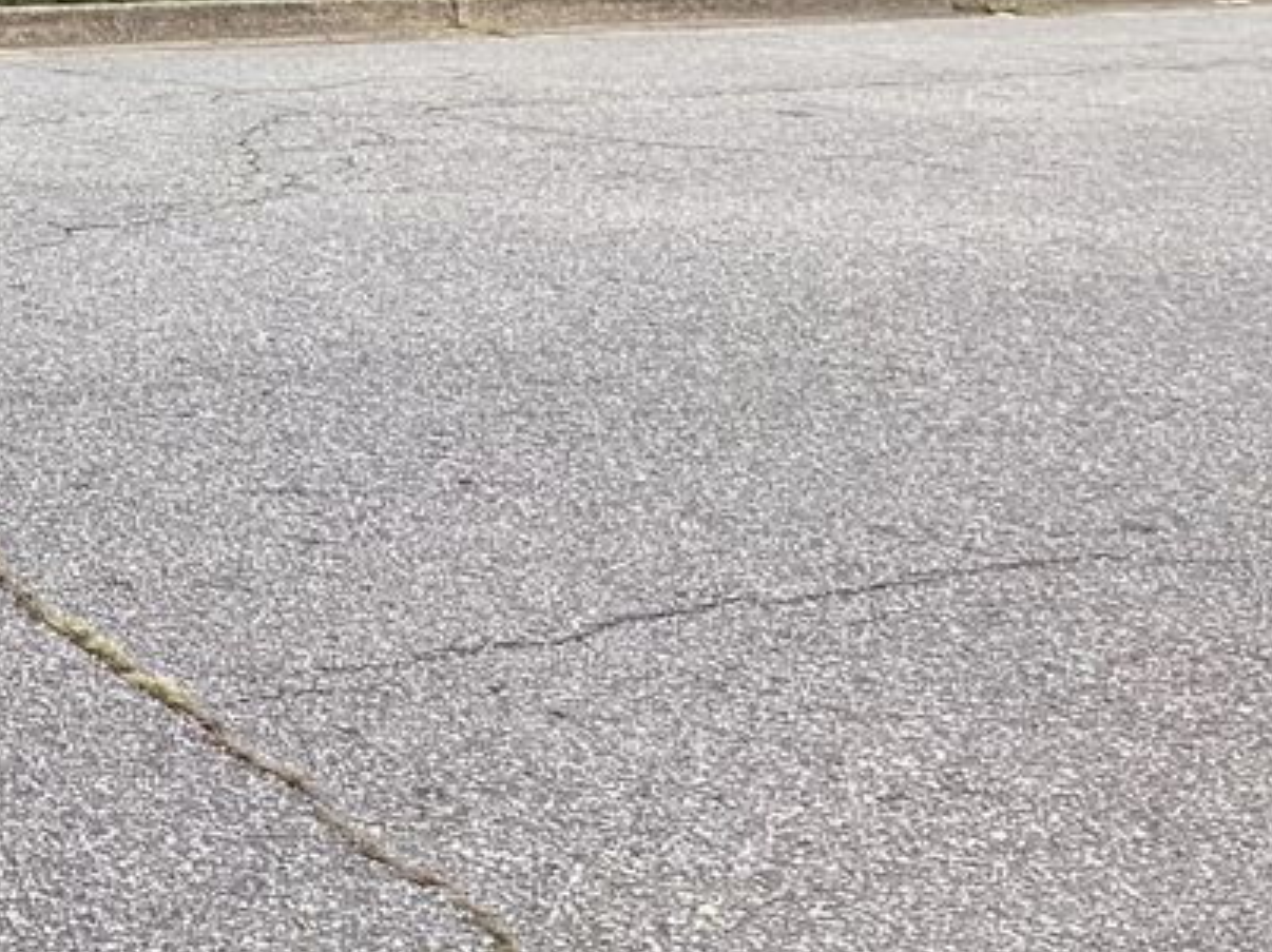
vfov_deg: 17.6
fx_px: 2901
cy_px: -259
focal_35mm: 79
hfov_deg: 23.0
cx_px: -190
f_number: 2.4
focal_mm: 3.3
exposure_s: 1/318
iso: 25
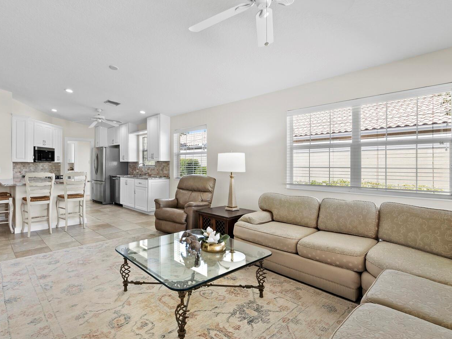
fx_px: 235
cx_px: 193
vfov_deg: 71.6
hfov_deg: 87.2
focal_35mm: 18
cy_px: 167
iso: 320
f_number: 10
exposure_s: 1/6
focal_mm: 7
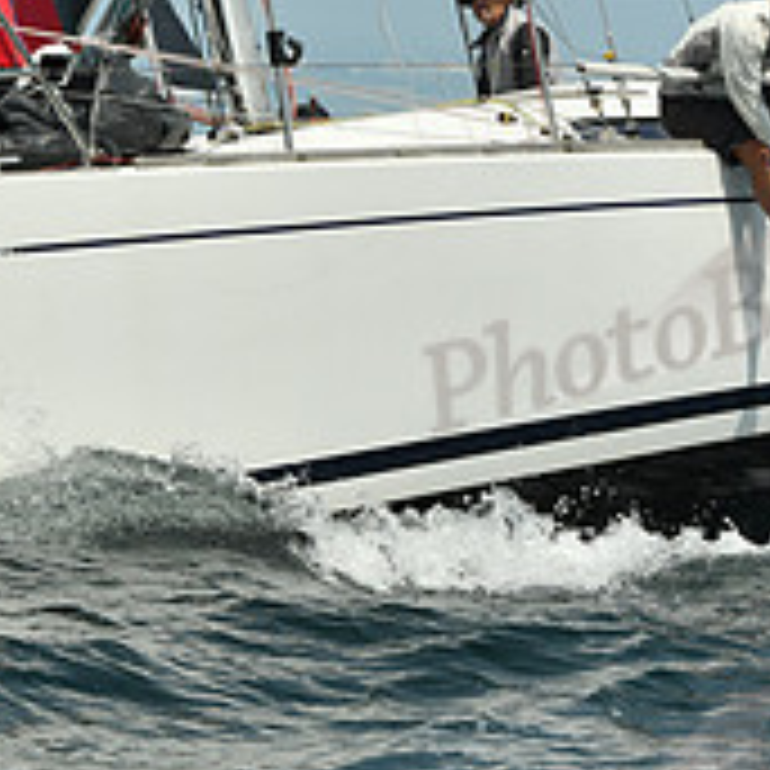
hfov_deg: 8.6
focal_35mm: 202
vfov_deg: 8.6
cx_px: 194
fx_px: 5084
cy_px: 146
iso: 320
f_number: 11
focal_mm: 70
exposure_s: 1/1000
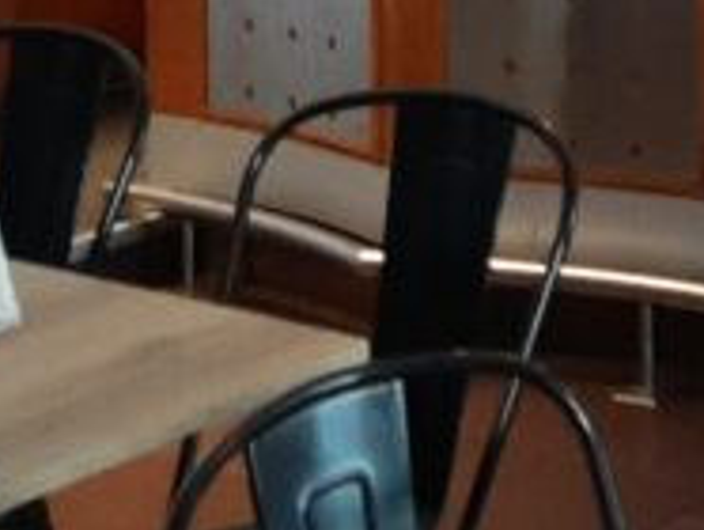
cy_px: -829
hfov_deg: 13.3
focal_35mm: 143
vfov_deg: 9.1
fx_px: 2912
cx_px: 924
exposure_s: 1/50
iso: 80
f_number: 1.7
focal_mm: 3.93
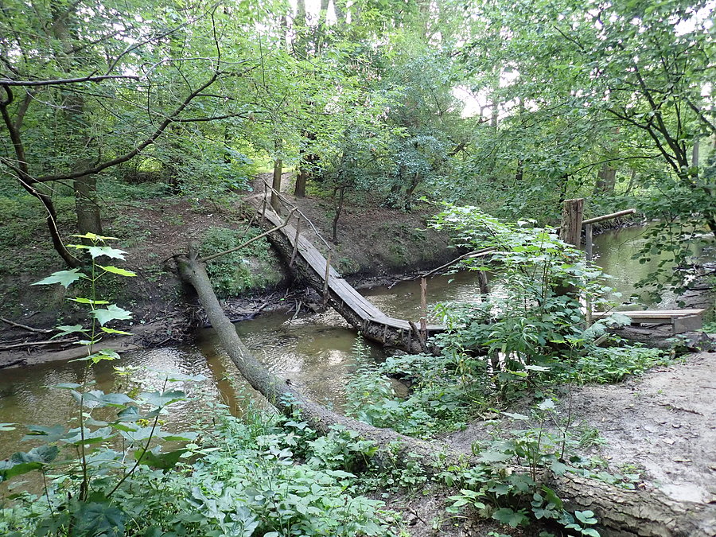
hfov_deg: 69.4
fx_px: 517
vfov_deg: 54.9
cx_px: 358
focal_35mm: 25
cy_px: 268
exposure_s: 1/30
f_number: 2
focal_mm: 4.5
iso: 500
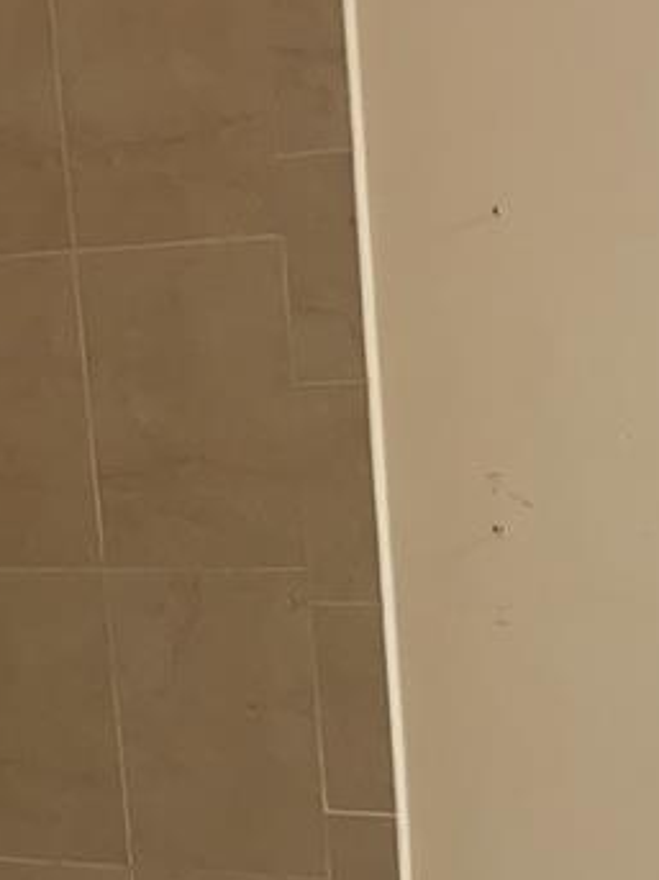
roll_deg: +2.3
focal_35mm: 105
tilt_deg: -13.9
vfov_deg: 17.8
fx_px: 2667
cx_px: 538
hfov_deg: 14.0
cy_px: 1075
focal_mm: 4.25
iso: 80
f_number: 1.8
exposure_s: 1/40
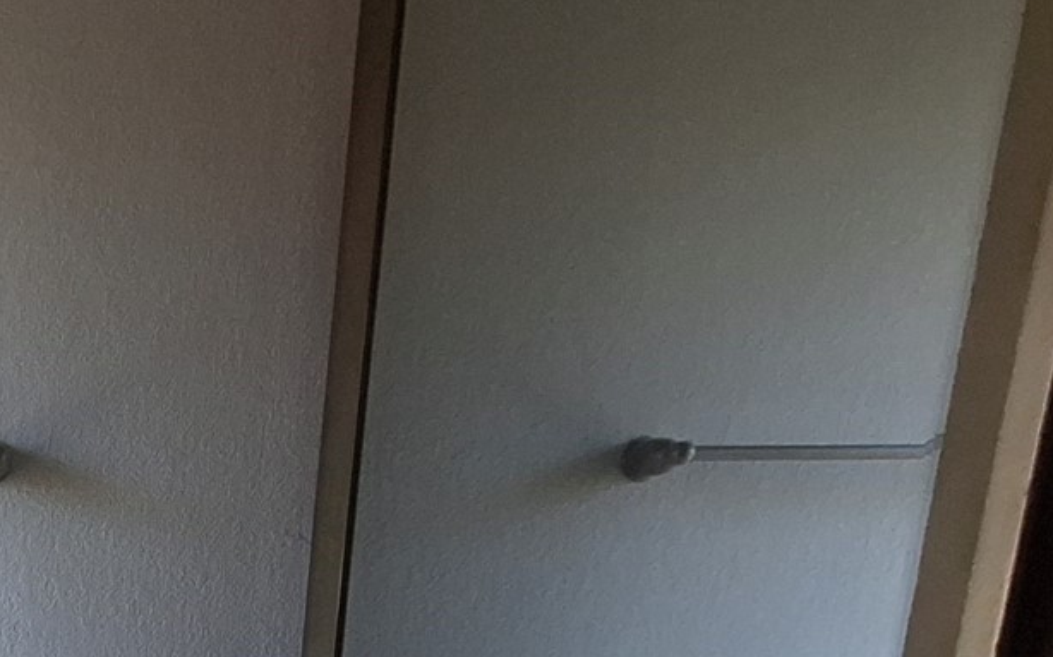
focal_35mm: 46
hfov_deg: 34.2
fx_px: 1319
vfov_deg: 23.1
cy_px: 961
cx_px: -233
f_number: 2.2
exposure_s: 1/138
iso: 40
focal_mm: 1.74
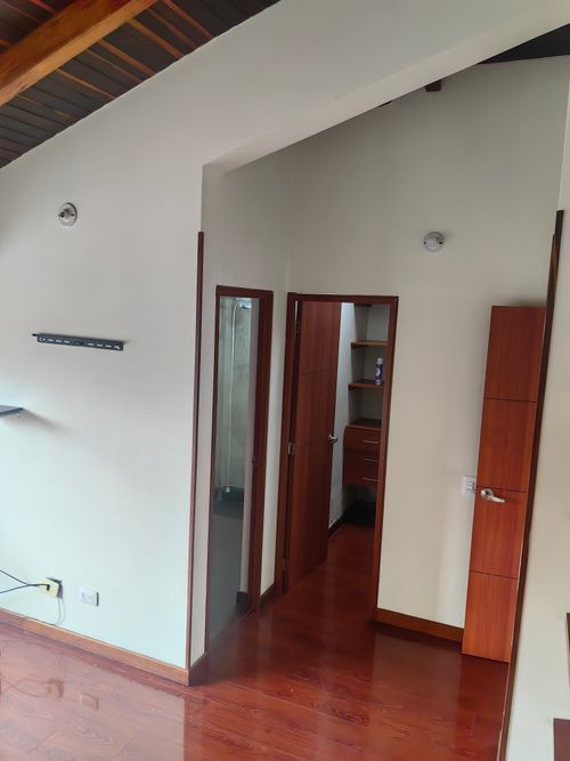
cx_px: 285
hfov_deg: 51.3
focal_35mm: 27
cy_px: 380
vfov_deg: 65.3
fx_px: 593
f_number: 1.4
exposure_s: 1/174
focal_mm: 6.35
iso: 50
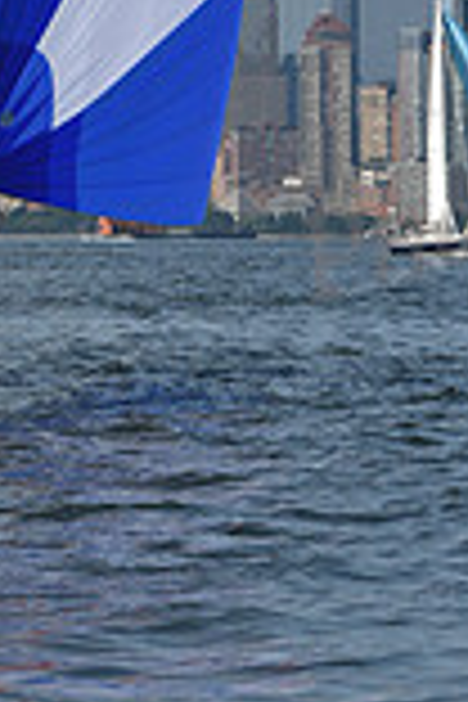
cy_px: -441
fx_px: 8404
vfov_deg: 4.7
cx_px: 70
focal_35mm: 431
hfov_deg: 3.2
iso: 250
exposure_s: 1/1250
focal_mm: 116
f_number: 8
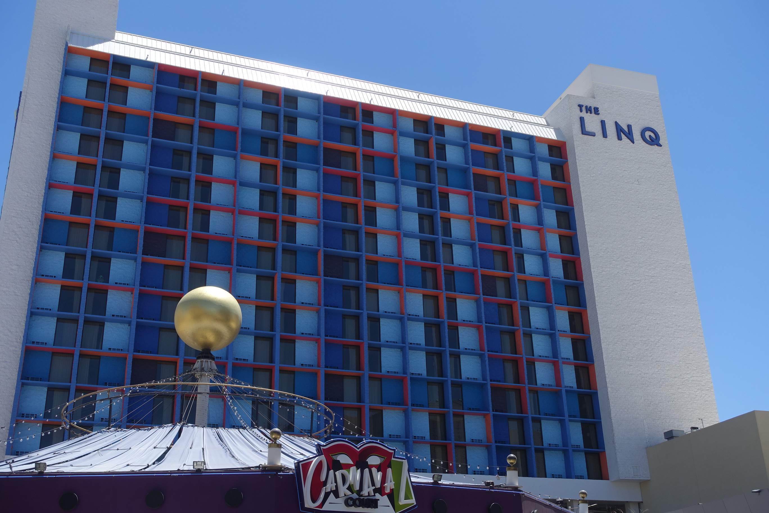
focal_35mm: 41
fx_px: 876
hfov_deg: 47.4
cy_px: 256
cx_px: 384
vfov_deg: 32.6
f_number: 4
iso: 125
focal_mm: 14.9
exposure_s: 1/125
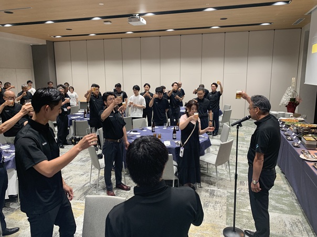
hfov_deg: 67.3
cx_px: 158
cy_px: 118
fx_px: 238
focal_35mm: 26
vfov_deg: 53.1
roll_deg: +1.2
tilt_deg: -10.1
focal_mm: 4.25
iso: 80
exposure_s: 1/50
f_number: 1.8
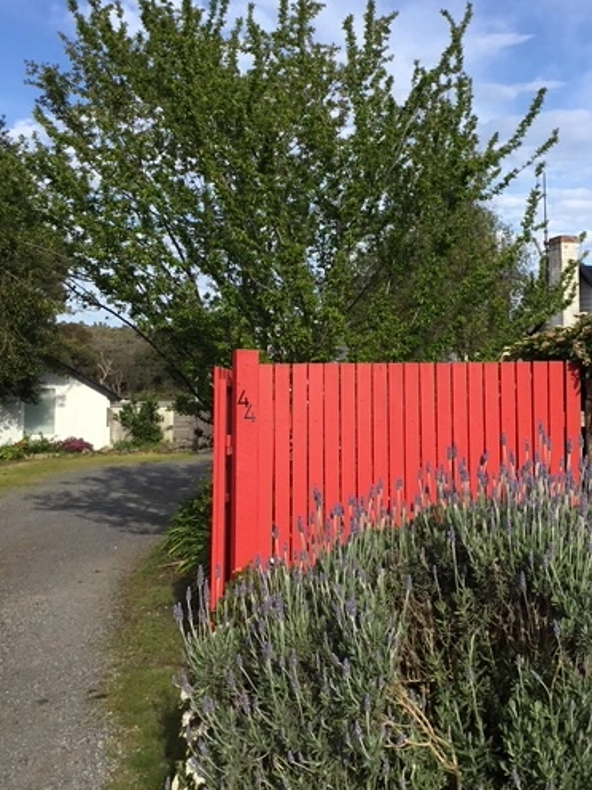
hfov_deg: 35.9
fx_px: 912
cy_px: 319
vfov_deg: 46.6
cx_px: 337
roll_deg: +0.0
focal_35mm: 40
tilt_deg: +1.6
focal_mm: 3.3
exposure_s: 1/1006
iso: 25
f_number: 2.4
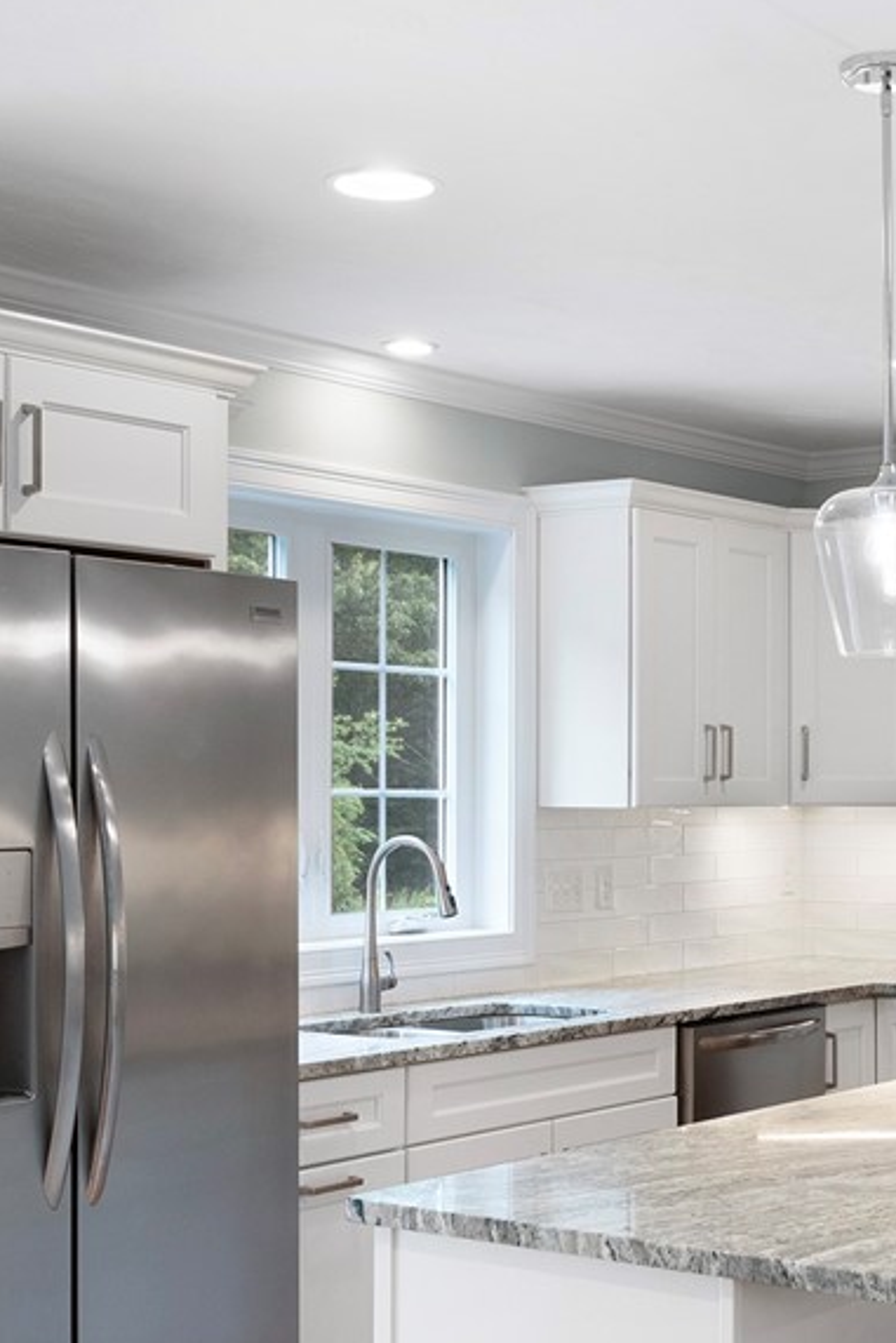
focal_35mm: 57
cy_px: 786
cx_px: 707
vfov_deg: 35.0
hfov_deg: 23.5
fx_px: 2127
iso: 400
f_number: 10
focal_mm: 20
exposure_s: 1/10
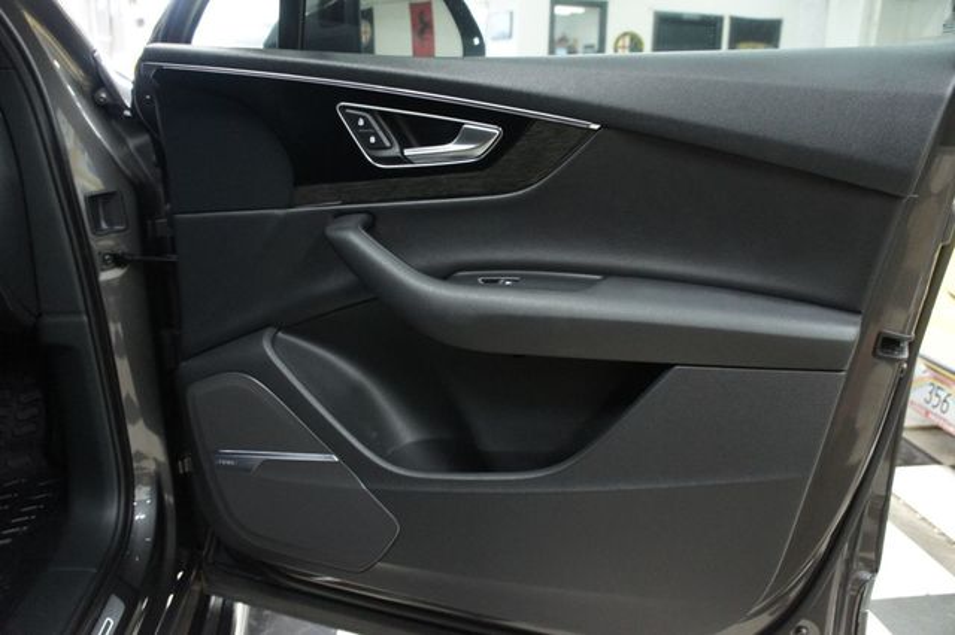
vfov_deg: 47.9
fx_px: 716
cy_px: 318
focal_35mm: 27
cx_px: 478
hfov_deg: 67.4
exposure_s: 1/40
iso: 1600
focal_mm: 18
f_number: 3.5
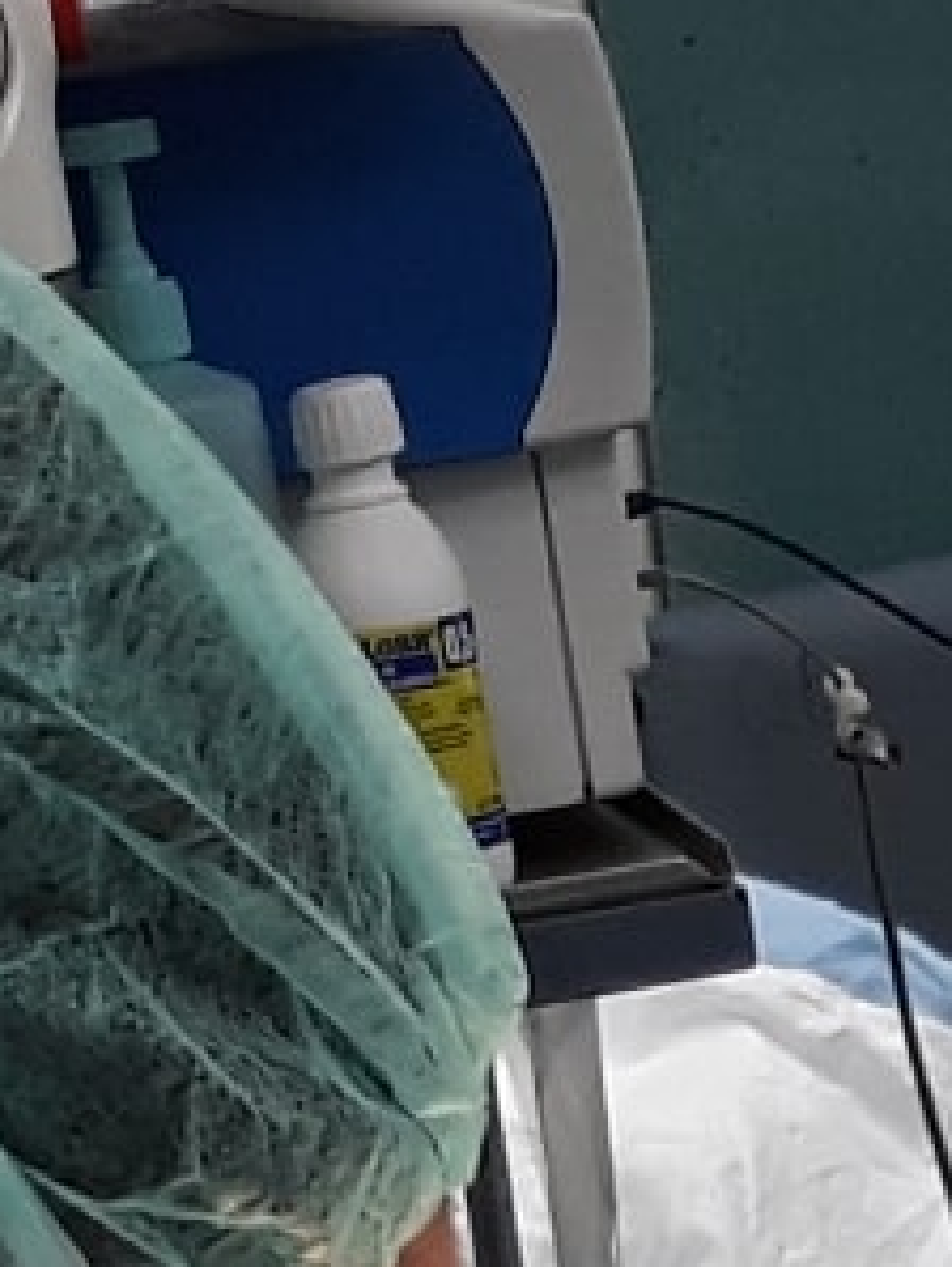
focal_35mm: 187
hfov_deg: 7.9
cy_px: 2904
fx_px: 6847
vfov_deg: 9.5
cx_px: 1216
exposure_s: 1/50
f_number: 1.7
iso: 80
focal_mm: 3.71
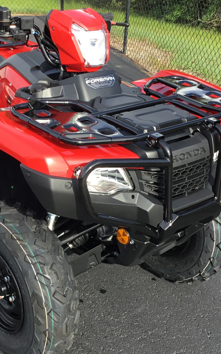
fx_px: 530
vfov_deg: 36.9
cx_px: 51
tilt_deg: -25.8
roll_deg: +1.7
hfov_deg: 23.3
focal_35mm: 55
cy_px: 180
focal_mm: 3.3
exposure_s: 1/344
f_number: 2.4
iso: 25
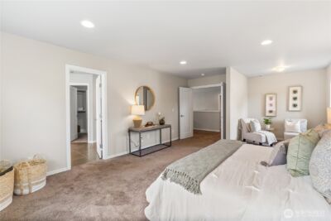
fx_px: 147
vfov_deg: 73.8
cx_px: 166
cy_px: 110
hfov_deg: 96.7
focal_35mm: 16
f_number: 8
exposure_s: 1/6
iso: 100
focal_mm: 16
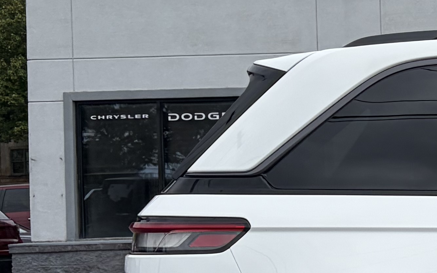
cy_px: 173
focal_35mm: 118
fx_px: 1405
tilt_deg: +1.7
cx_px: 878
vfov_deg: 11.1
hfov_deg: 14.6
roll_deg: +1.7
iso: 50
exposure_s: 1/4608
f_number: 1.6
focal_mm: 5.96
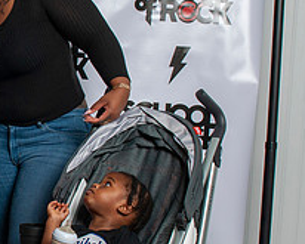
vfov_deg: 16.2
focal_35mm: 95
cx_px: -78
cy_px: 143
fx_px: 858
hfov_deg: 18.9
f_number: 9
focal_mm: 24
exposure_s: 1/200
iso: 100
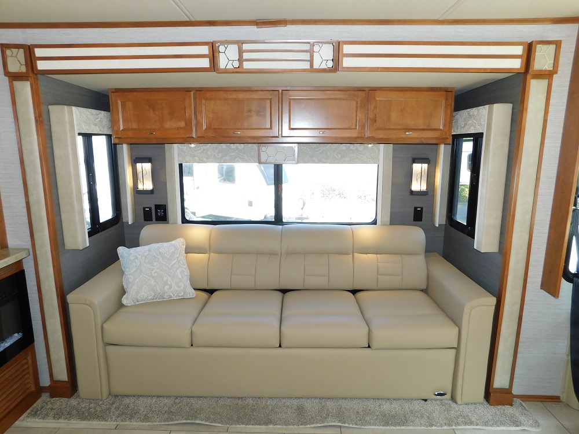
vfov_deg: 58.9
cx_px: 290
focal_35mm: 23
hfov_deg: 73.9
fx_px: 385
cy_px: 217
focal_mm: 4
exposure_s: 1/50
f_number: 3
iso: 125
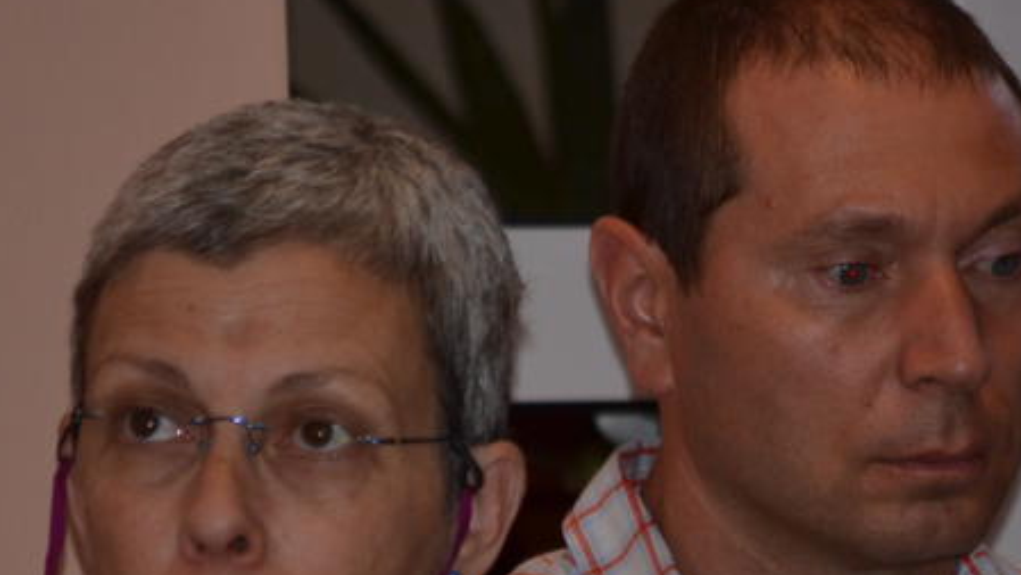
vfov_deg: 2.0
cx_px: 900
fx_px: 16478
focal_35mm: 608
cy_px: 534
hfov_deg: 3.5
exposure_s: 1/60
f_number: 5.6
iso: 200
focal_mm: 145
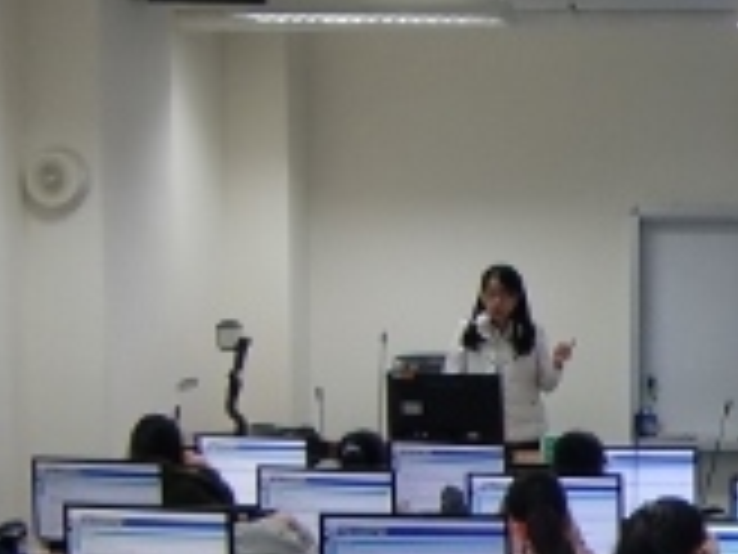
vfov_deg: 13.3
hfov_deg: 16.7
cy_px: 622
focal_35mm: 109
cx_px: 1030
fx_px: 2324
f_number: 2.6
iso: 160
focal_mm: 4.9
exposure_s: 1/60
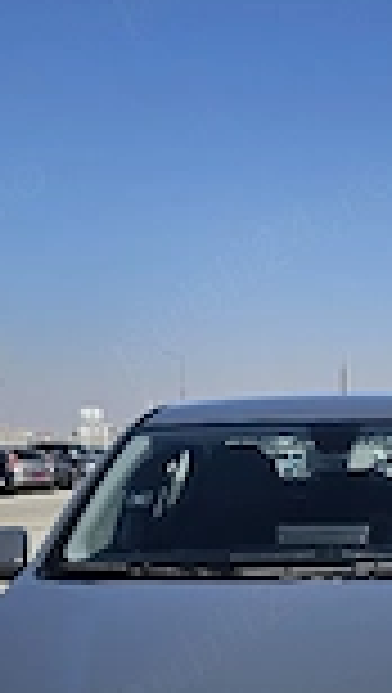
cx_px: 342
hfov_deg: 18.3
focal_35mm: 65
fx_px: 1197
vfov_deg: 30.4
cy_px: 670
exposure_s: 1/3333
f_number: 1.8
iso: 25
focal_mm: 5.4
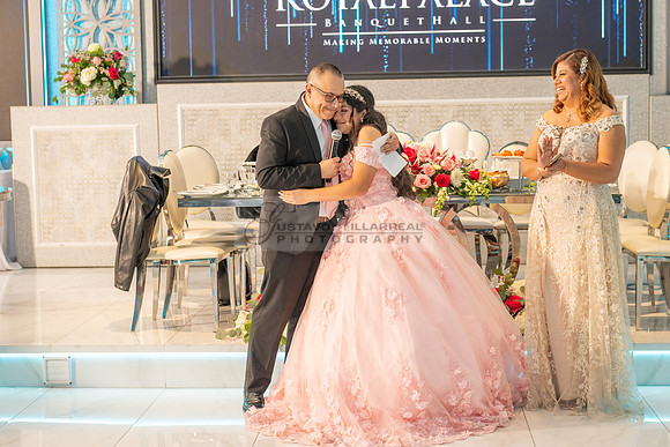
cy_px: 224
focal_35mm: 66
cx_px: 335
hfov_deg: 30.5
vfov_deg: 20.6
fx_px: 1229
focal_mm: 66
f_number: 5
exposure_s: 1/125
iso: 1000
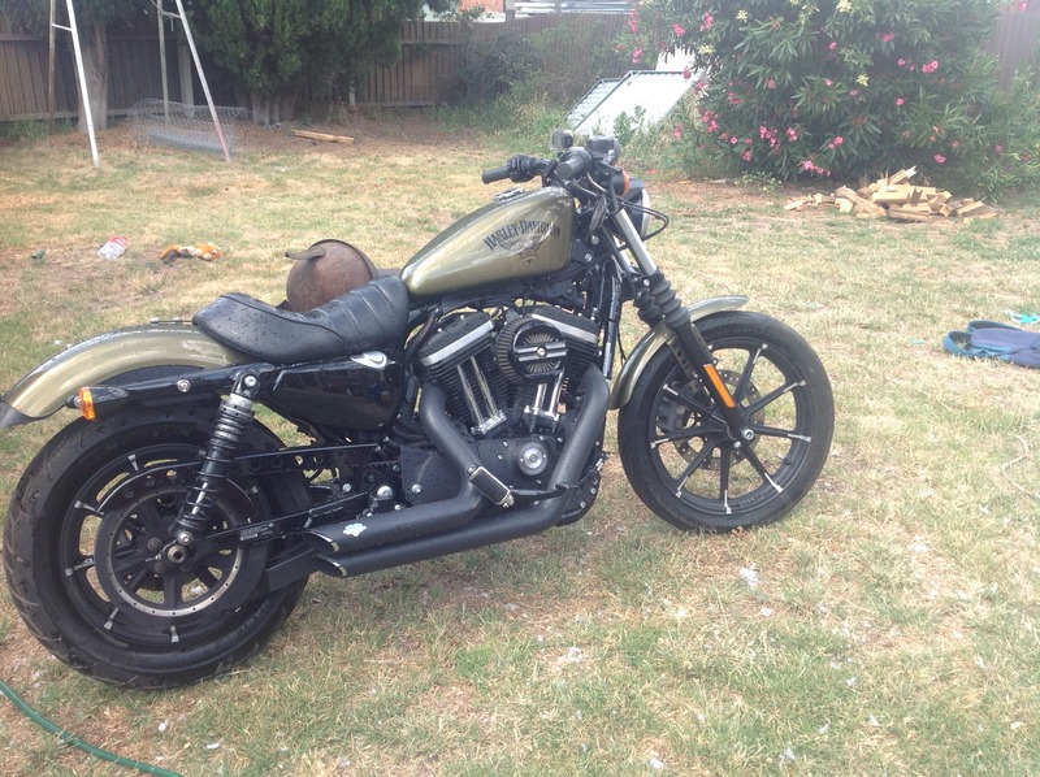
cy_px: 388
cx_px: 520
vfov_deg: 40.6
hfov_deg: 52.7
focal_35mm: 35
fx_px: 1050
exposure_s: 1/332
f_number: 2.4
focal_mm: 4.28
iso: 50
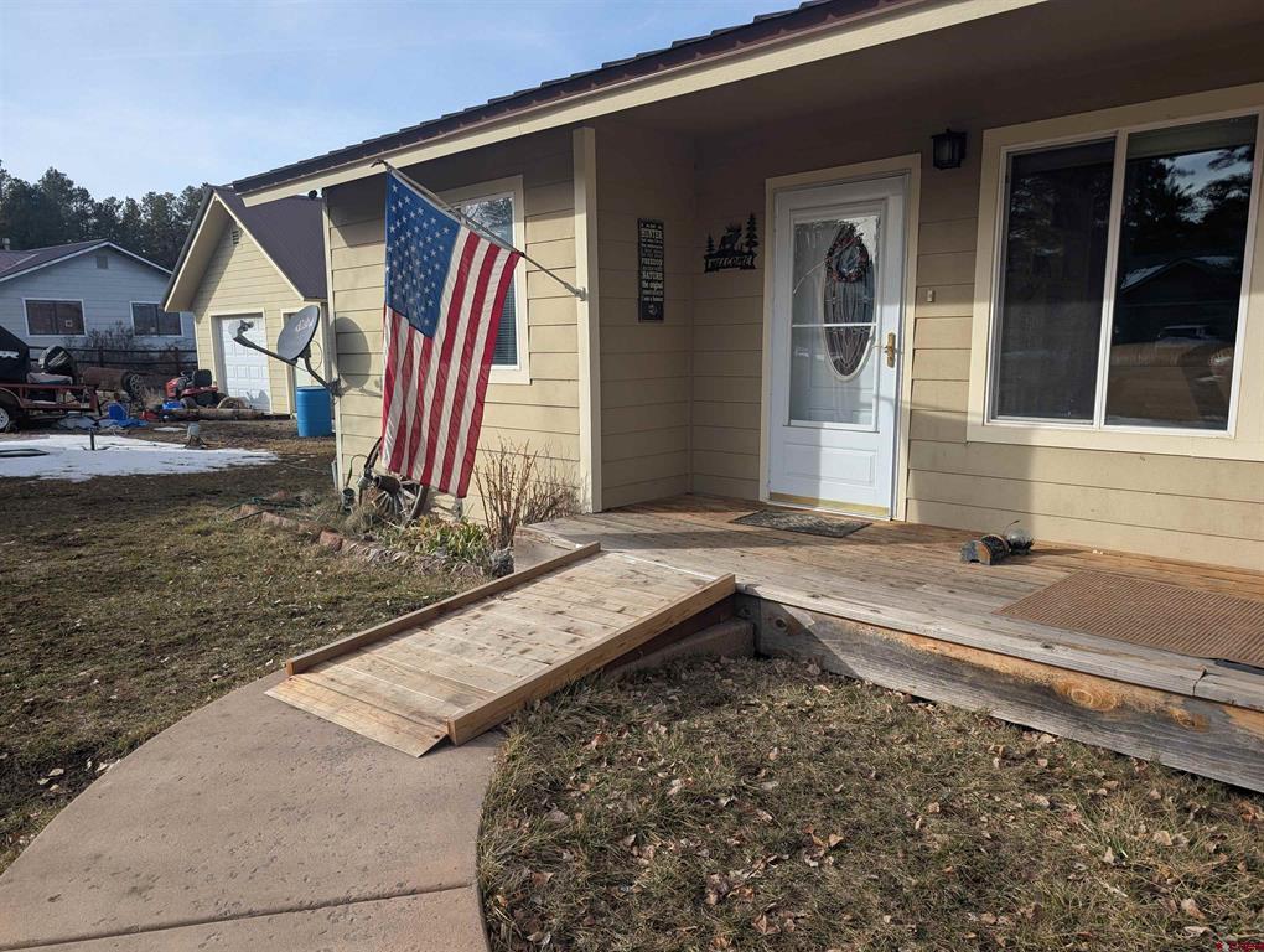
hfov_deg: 71.5
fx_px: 878
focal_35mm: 24
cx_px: 632
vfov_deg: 56.9
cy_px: 476
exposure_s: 1/814
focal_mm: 6.9
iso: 22
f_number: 1.68
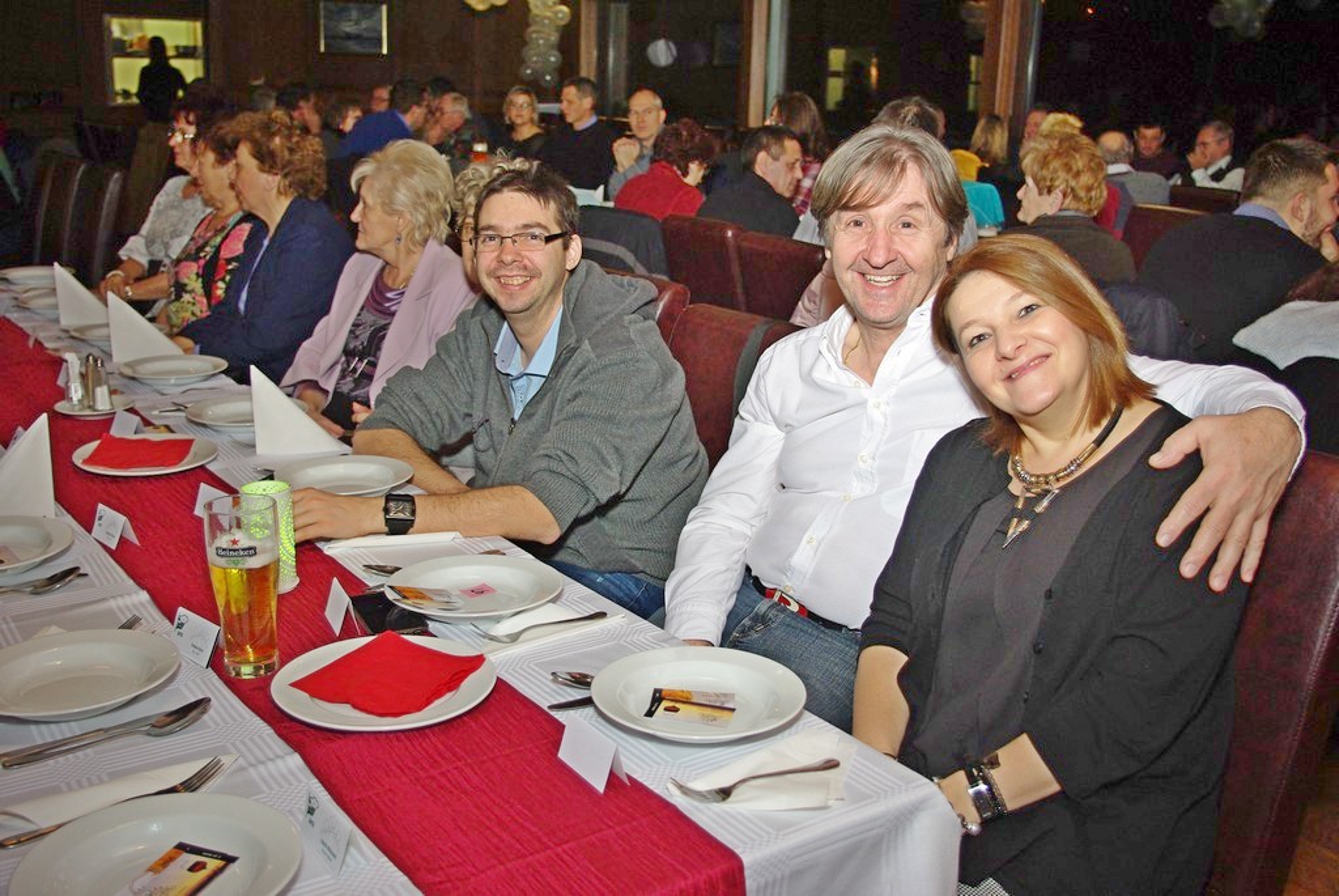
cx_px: 670
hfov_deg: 53.1
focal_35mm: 36
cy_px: 448
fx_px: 1340
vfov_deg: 37.0
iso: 400
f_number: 4
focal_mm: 24.38
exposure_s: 1/45
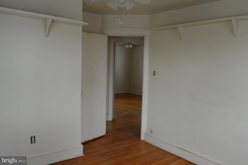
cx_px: 124
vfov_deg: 43.5
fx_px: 206
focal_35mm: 30
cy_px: 82
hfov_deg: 62.0
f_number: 8
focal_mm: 20
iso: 6400
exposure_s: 1/200
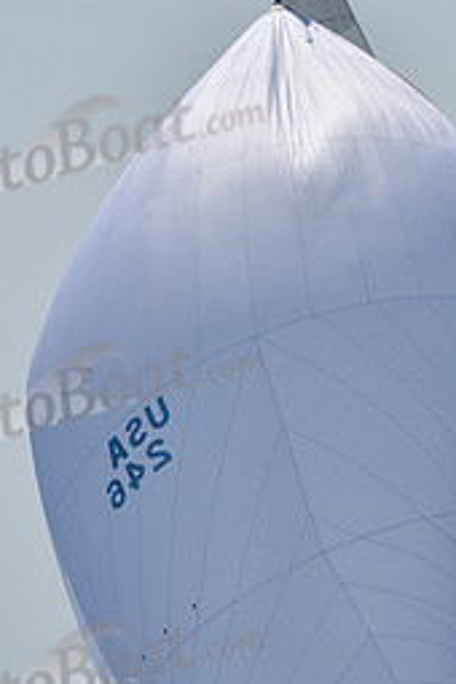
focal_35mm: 477
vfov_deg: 4.3
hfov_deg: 2.9
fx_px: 9062
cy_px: 502
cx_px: 404
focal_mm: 210
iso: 320
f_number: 13
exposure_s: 1/1000
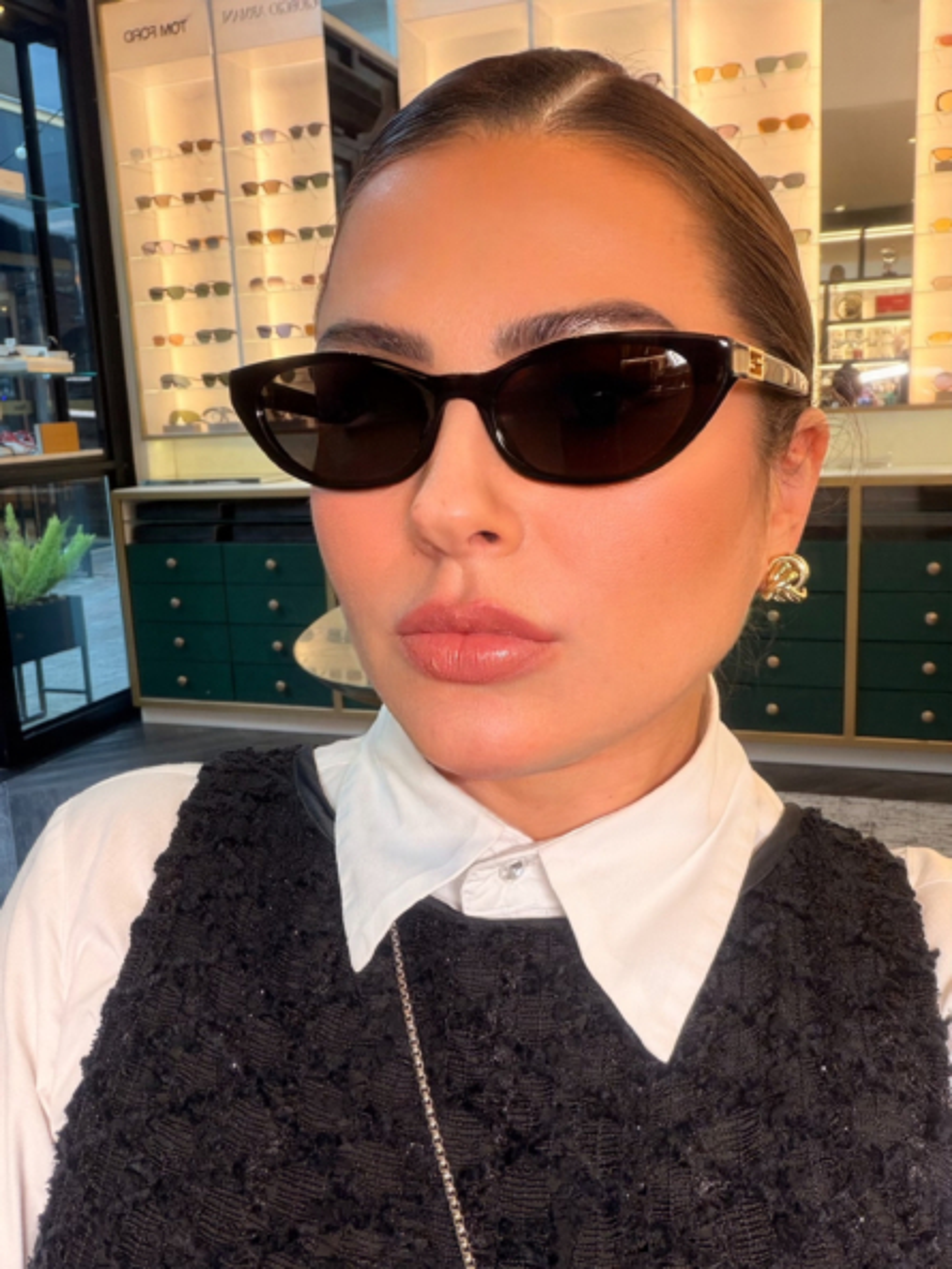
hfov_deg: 46.8
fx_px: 1100
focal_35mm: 30
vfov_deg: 60.0
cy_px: 634
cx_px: 476
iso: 80
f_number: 1.9
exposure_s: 1/67
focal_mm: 2.71
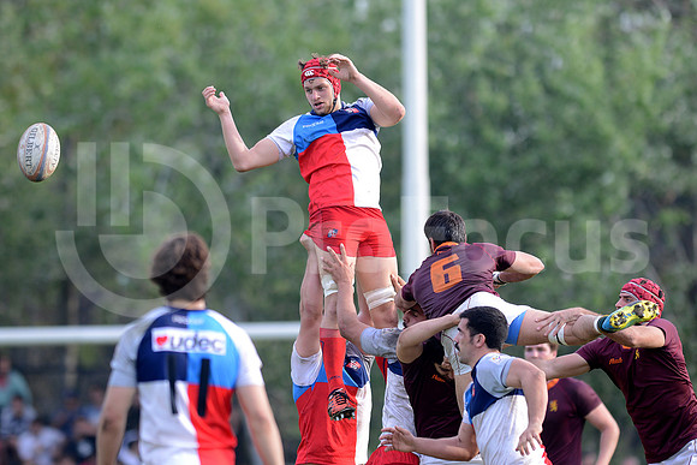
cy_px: 232
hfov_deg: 4.9
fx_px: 8133
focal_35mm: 420
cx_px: 348
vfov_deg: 3.3
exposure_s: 1/800
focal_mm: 420
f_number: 4
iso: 560
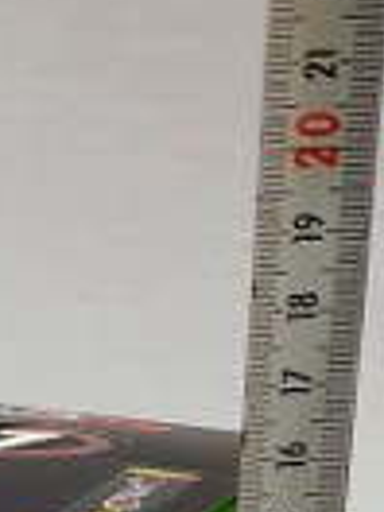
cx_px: -167
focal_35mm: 118
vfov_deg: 14.3
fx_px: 1745
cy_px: 977
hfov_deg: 12.1
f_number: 1.5
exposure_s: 1/100
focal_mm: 4.32
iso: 200
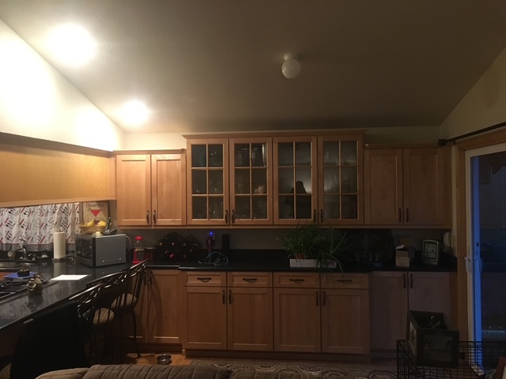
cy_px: 190
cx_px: 253
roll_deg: +0.2
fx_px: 424
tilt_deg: -0.8
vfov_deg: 48.2
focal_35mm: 29
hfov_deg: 61.7
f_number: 2.2
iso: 200
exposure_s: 1/30
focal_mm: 4.15
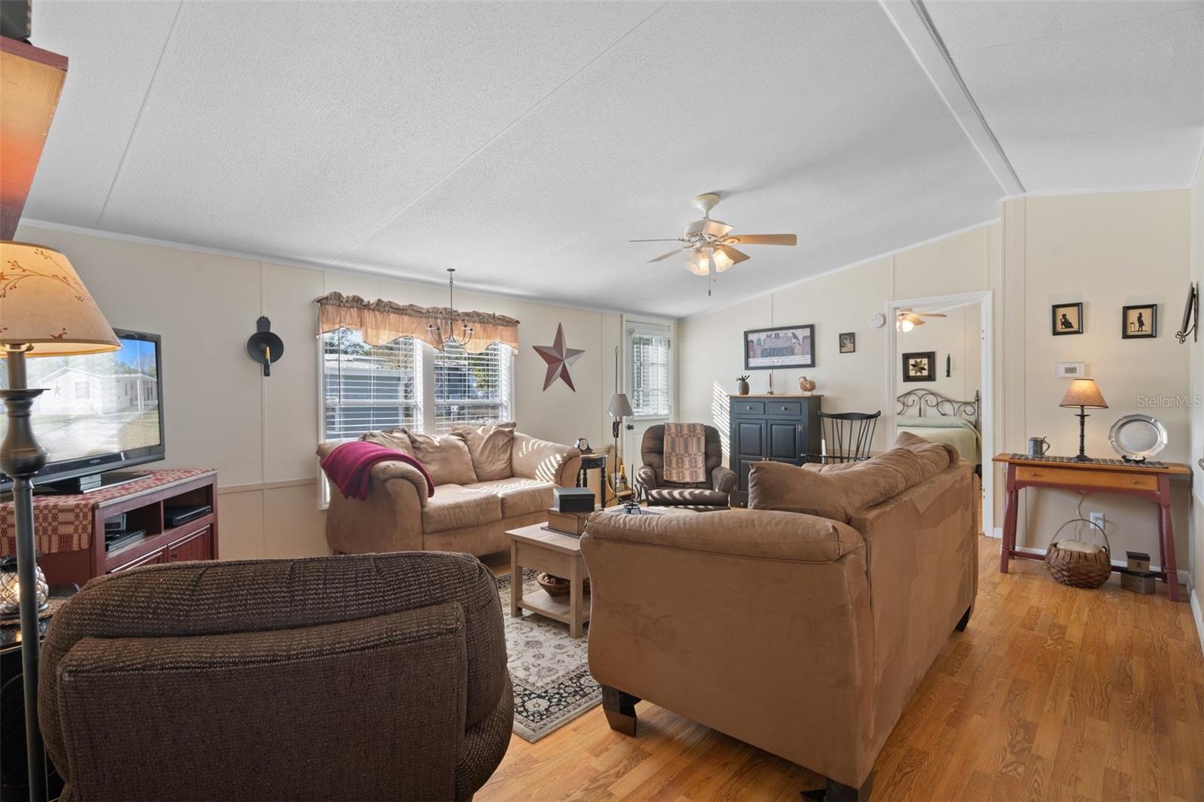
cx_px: 602
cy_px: 401
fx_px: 568
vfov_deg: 70.4
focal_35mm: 17
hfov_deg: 93.3
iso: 320
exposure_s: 1/1.67
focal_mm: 17
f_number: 8
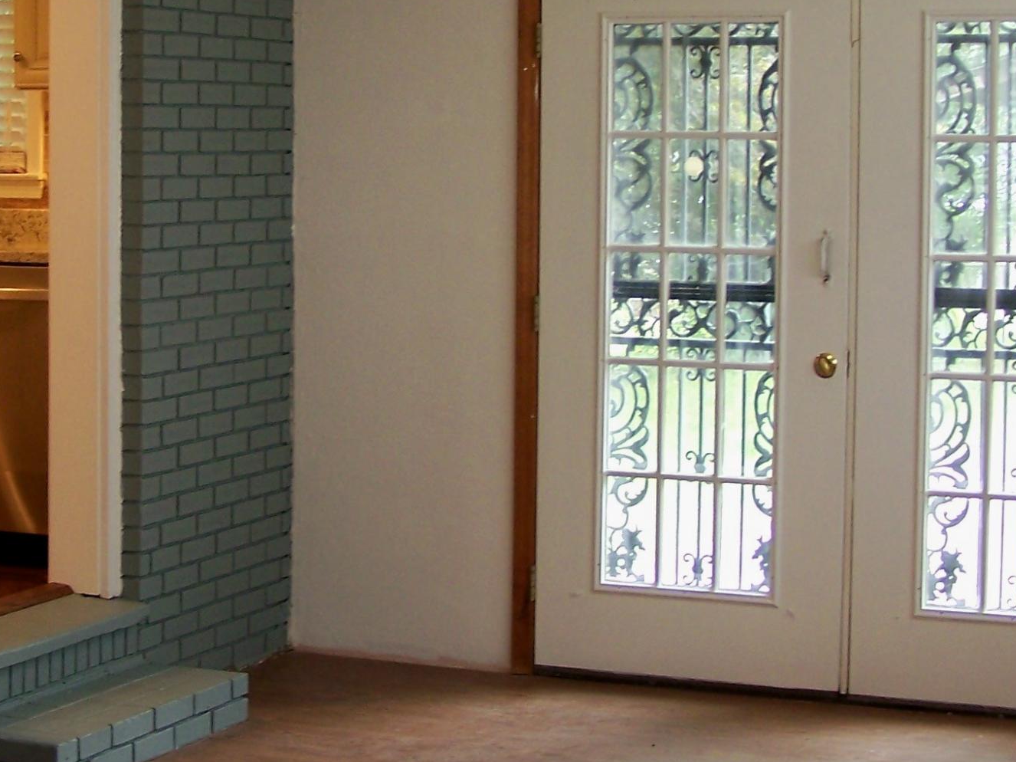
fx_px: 2524
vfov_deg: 17.1
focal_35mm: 86
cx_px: 274
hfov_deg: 22.6
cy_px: 229
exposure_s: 1/8
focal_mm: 6.3
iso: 64
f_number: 2.8
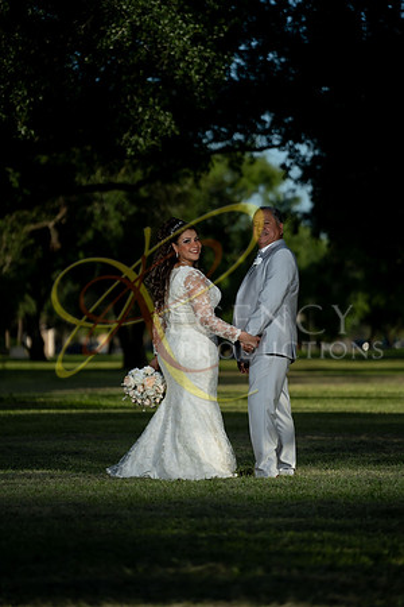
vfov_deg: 13.7
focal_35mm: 150
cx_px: 202
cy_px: 304
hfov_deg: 9.1
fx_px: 2525
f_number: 2.8
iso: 320
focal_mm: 150
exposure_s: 1/4000
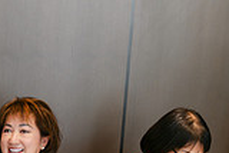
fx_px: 809
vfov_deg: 10.6
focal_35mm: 127
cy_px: 197
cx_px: -145
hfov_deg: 14.7
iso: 320
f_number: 1.4
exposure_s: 1/125
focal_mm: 35
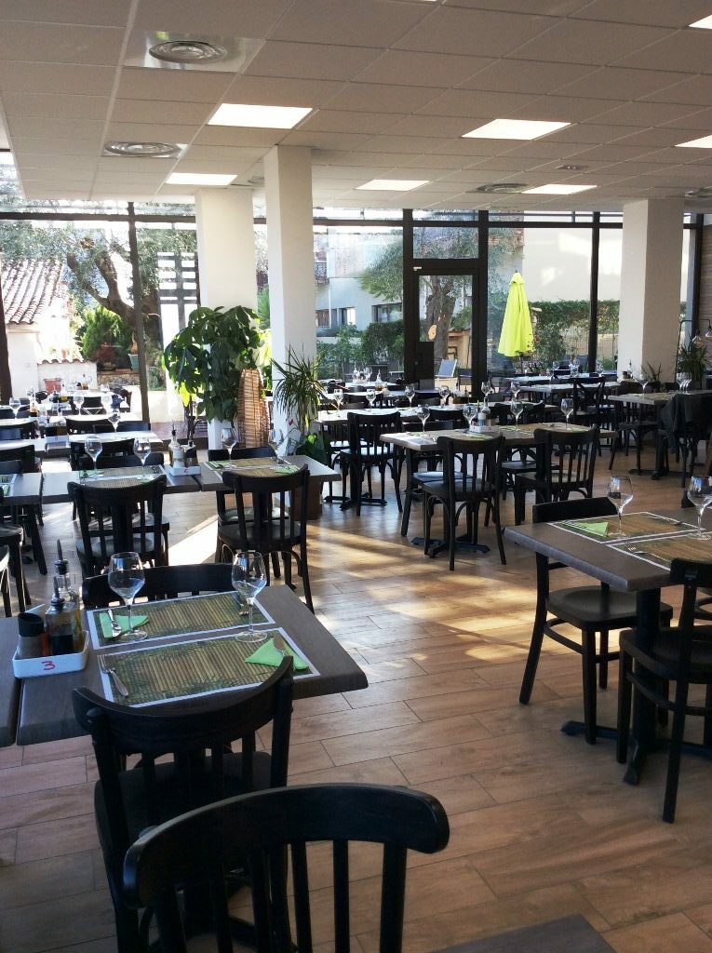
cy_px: 476
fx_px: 880
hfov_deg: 44.1
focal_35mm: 32
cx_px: 356
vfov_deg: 56.9
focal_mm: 3.3
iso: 32
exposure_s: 1/118
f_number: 2.4
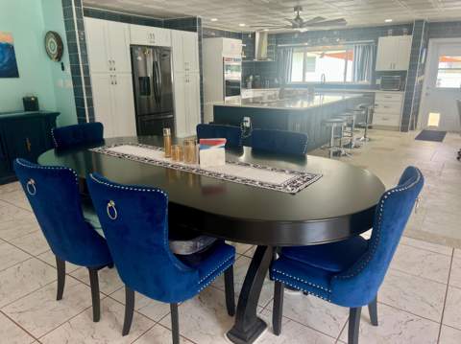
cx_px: 230
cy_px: 172
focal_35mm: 26
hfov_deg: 67.4
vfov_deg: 53.0
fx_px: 346
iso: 32
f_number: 1.5
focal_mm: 5.7
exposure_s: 1/120
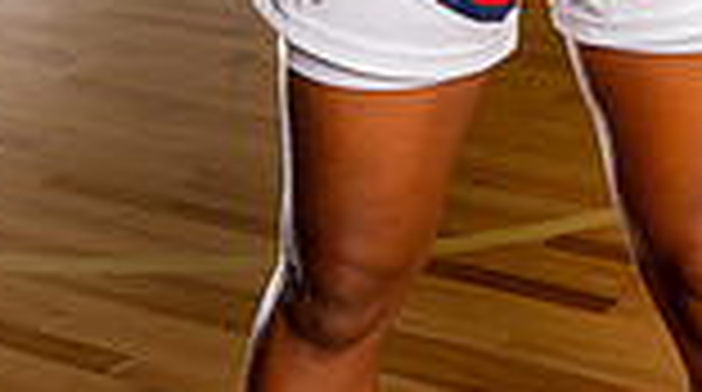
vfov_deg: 10.4
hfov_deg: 21.2
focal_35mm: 100
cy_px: -559
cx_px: 536
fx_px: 1858
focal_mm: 33
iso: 640
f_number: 7.1
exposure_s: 1/200
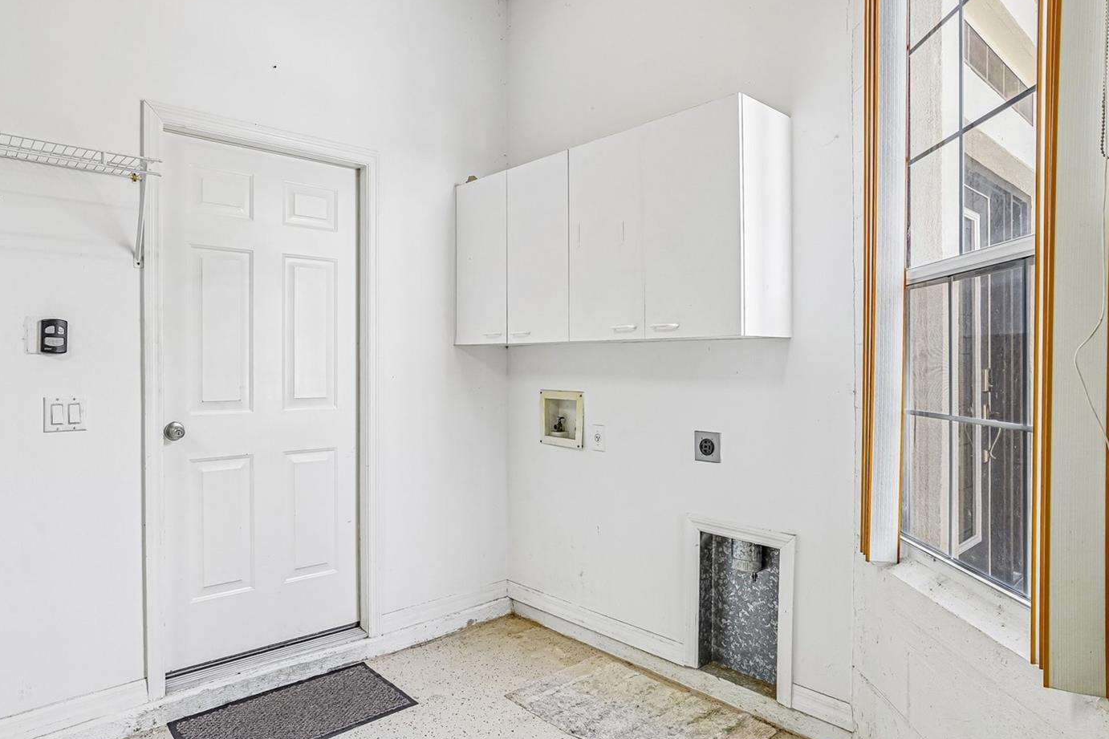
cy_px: 379
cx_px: 544
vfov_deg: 57.2
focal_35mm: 22
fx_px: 678
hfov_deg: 78.6
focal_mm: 19
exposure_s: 1/15
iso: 400
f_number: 9
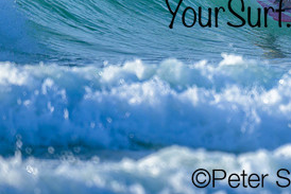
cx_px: 318
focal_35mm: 2330
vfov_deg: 0.6
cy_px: 34
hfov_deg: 0.9
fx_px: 18843
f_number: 6.3
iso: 360
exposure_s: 1/2000
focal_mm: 800
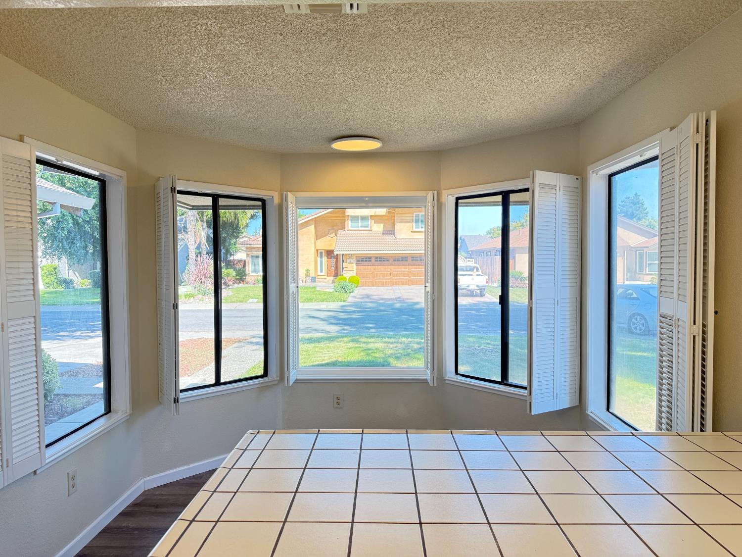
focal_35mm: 24
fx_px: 514
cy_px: 278
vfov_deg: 56.8
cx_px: 371
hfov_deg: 71.6
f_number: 1.78
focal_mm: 6.76
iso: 160
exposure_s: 1/235
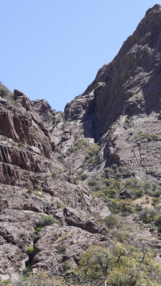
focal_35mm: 84
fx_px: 637
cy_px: 121
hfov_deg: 12.3
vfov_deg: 25.3
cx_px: 345
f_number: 11
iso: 100
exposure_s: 1/100
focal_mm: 33
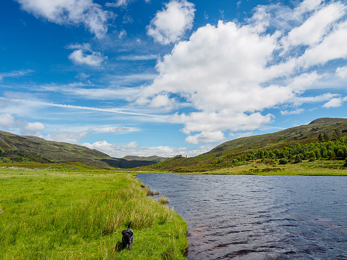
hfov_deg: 71.6
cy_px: 130
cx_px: 174
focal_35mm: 24
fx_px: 241
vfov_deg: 56.8
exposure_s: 1/200
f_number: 7.1
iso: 200
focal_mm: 12
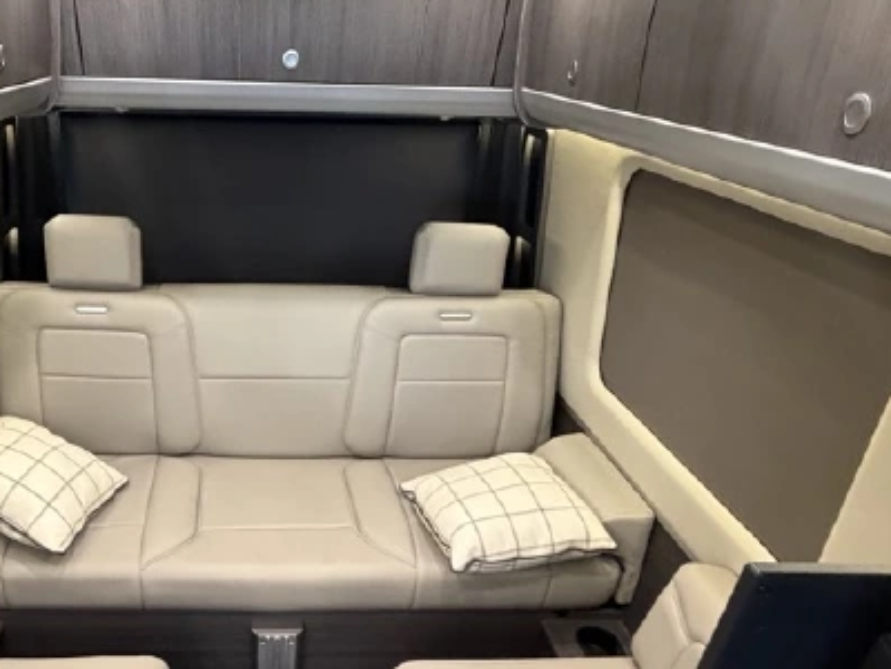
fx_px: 721
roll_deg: -2.2
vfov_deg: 48.6
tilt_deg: -30.0
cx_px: 270
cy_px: 464
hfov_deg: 61.3
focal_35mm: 28
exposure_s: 1/60
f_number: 2.2
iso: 640
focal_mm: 2.22
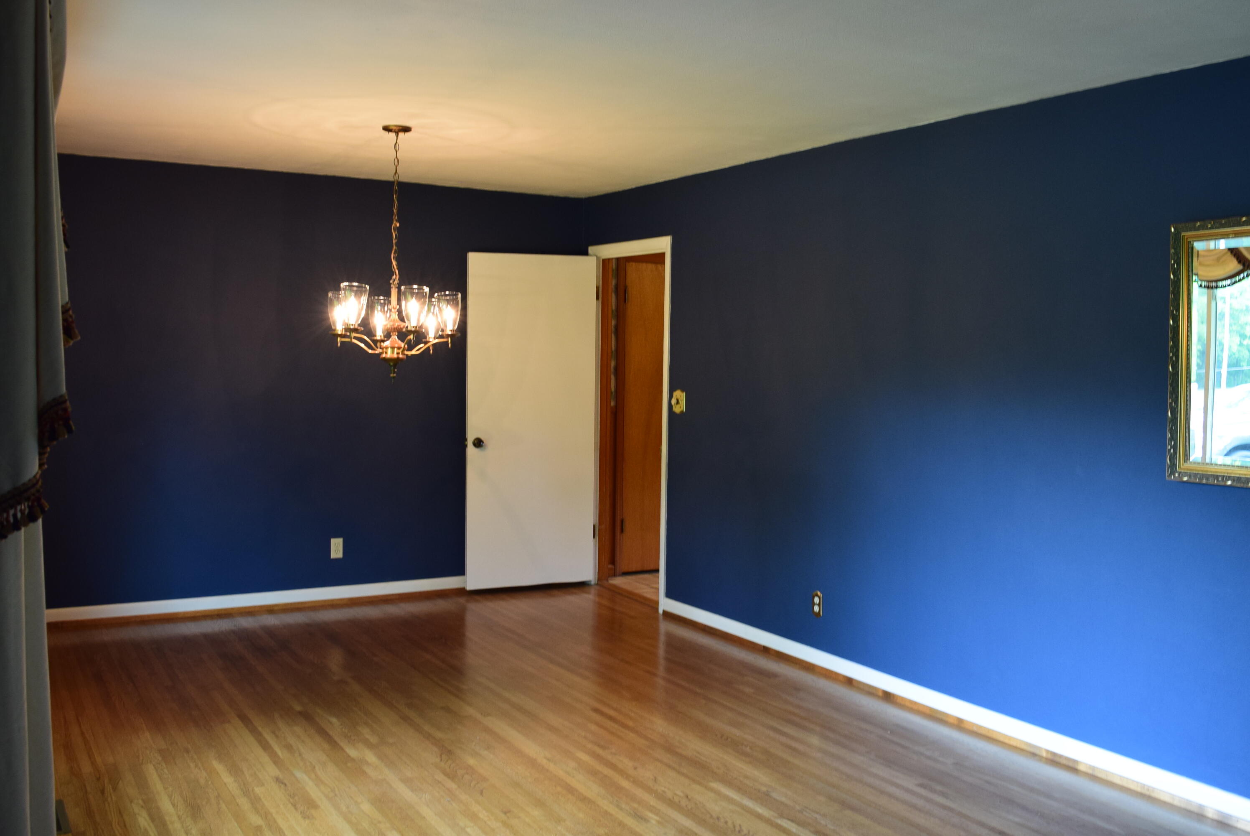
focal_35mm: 34
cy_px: 418
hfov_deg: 55.1
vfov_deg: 38.4
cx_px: 625
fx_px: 1199
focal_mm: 23
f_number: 6.3
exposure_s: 1/15
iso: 800
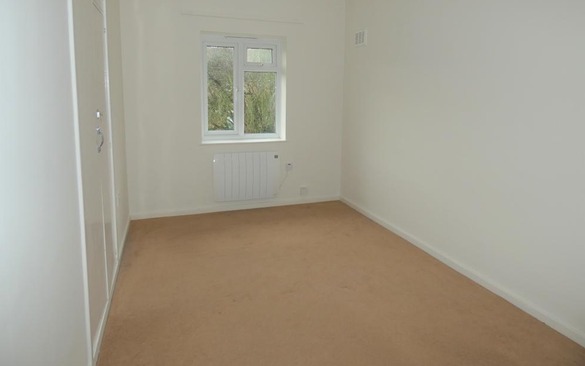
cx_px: 282
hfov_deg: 79.6
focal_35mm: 22
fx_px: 351
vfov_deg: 54.5
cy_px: 141
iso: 80
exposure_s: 1/50
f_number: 2.8
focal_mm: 3.6
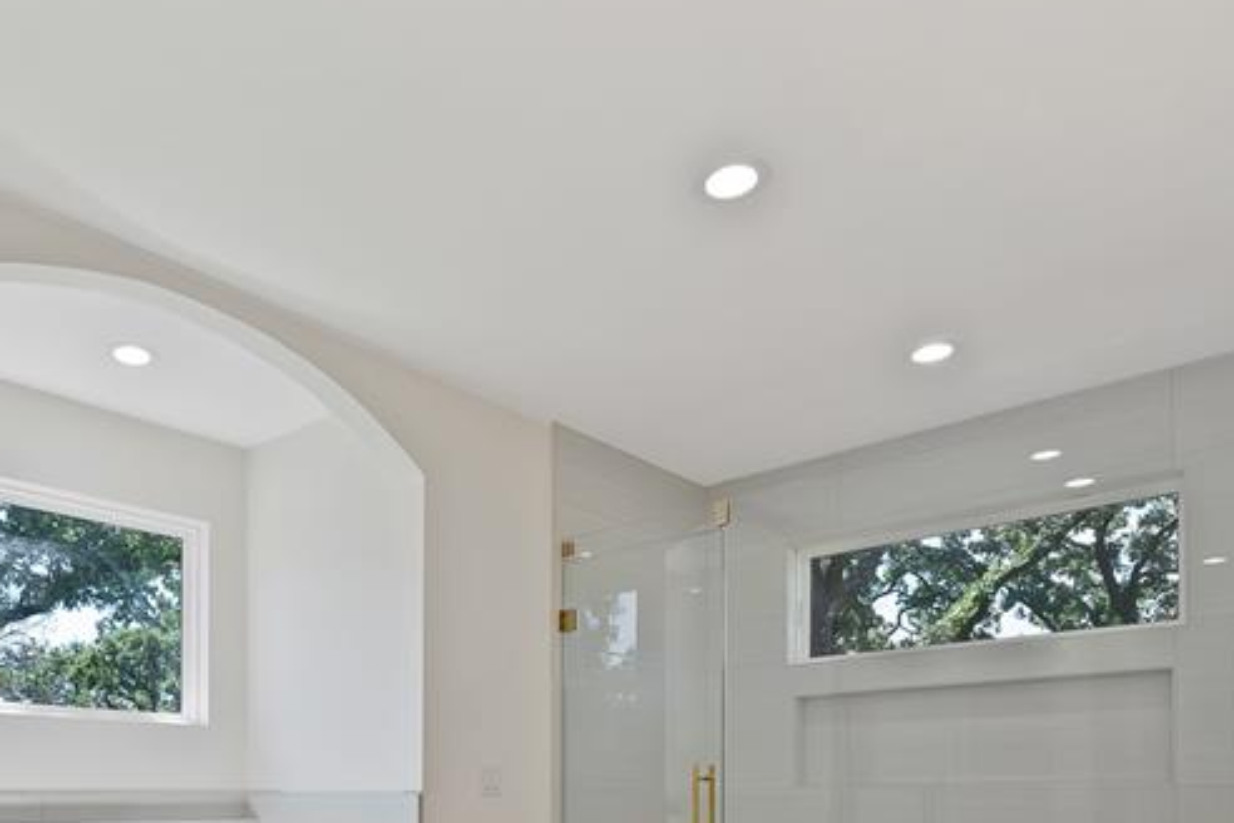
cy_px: 785
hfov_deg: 69.3
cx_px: 401
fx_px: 857
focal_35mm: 25
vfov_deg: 45.0
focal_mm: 12
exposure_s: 1/20
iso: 640
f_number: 9
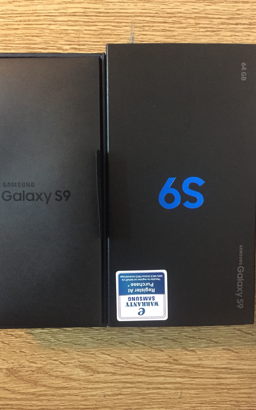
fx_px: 346
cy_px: 204
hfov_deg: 40.5
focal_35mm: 31
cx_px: 108
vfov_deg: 61.2
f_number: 2.2
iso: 400
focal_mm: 4.15
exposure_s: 1/17
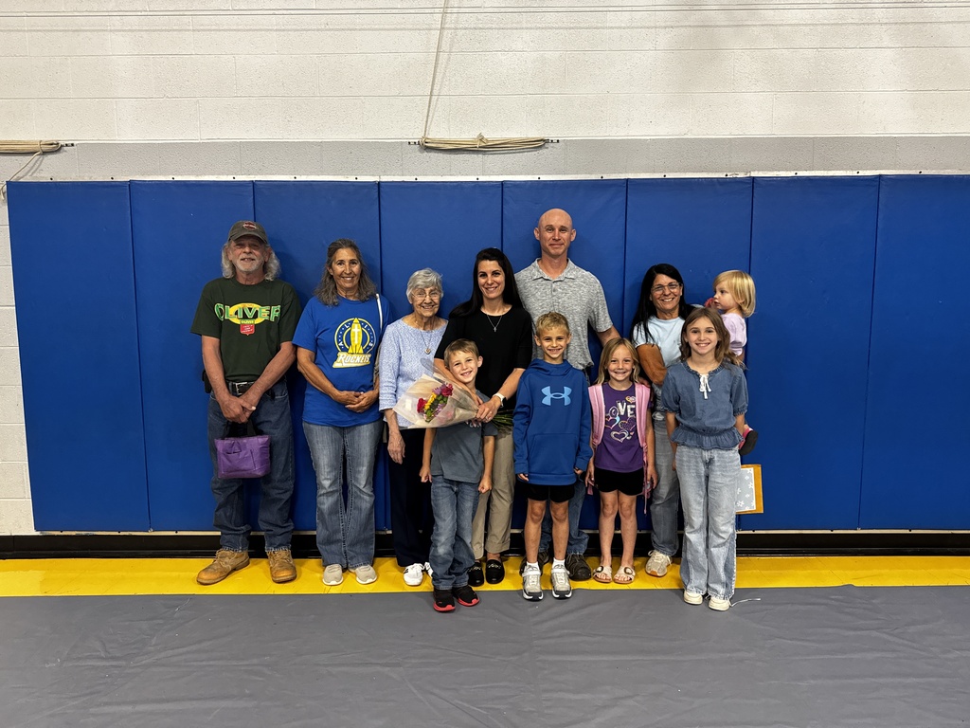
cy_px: 364
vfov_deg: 56.8
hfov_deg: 71.6
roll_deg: -0.4
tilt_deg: -7.9
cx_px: 485
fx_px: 673
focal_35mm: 24
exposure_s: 1/60
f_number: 1.78
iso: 320
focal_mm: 6.76
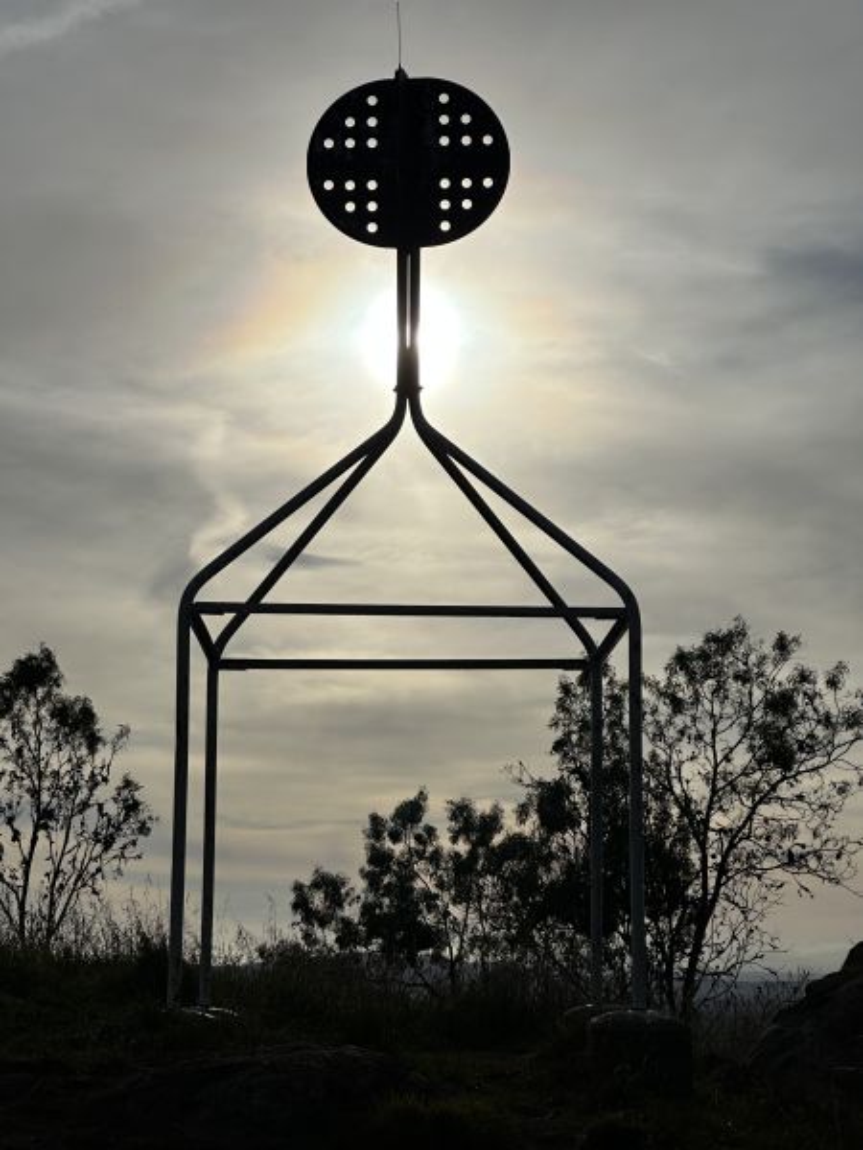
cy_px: 575
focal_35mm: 77
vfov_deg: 25.3
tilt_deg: +7.6
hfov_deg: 19.1
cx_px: 432
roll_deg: -2.8
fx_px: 2560
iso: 25
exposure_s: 1/7937
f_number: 2.8
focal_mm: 9
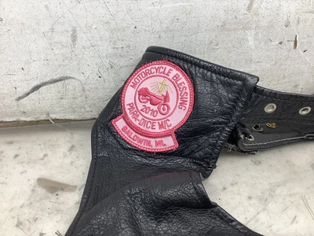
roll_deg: +1.9
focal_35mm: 31
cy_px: 118
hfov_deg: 58.4
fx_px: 281
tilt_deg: -32.0
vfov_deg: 45.4
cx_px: 157
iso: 64
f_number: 2.4
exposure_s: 1/60
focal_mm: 3.3
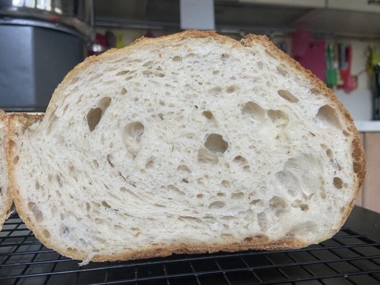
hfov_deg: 67.3
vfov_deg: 53.0
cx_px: 190
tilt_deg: -3.4
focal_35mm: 26
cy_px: 142
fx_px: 285
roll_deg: +0.3
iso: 250
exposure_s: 1/60
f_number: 1.8
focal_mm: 4.25
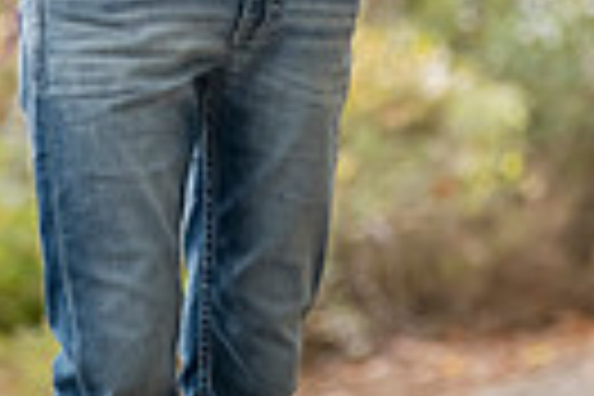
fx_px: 8150
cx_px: 202
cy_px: -518
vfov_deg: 2.8
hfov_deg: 4.2
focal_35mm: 494
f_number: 5
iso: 800
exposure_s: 1/640
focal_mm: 145
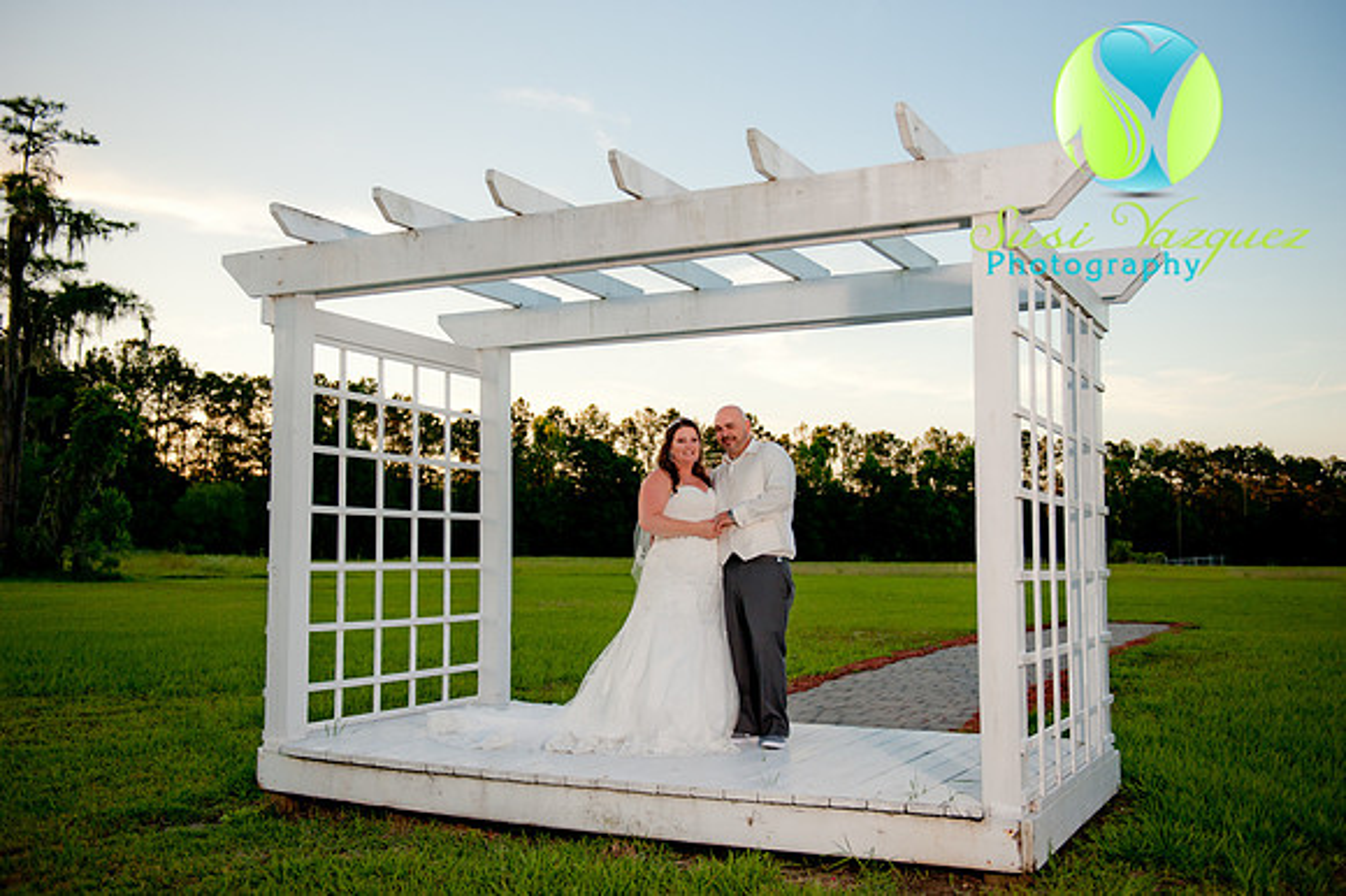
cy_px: 448
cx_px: 673
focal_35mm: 34
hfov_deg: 55.8
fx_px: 1270
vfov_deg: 38.8
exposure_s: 1/2000
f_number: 2.8
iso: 500
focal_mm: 34
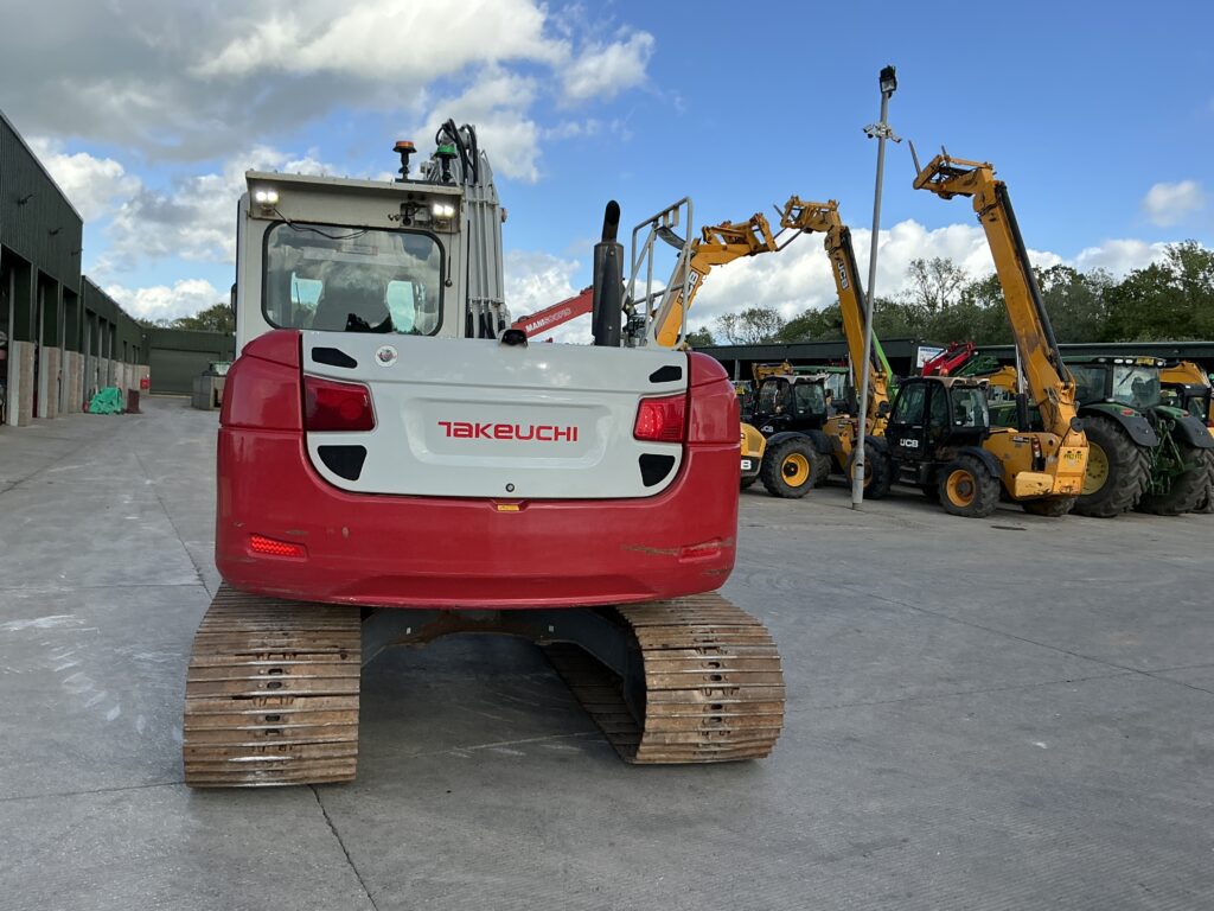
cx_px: 607
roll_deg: +1.4
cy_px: 456
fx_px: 982
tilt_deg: +0.7
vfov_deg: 49.7
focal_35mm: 28
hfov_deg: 63.4
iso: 25
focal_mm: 3
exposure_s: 1/1144
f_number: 1.8
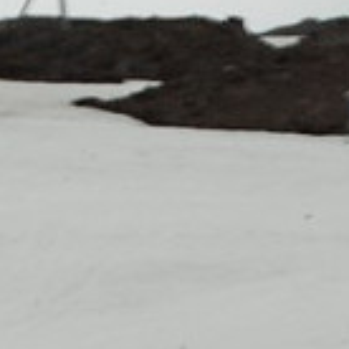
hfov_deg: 10.2
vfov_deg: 10.1
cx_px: 164
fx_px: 1962
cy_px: 378
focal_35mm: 172
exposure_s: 1/20
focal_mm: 32
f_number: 27
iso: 1000
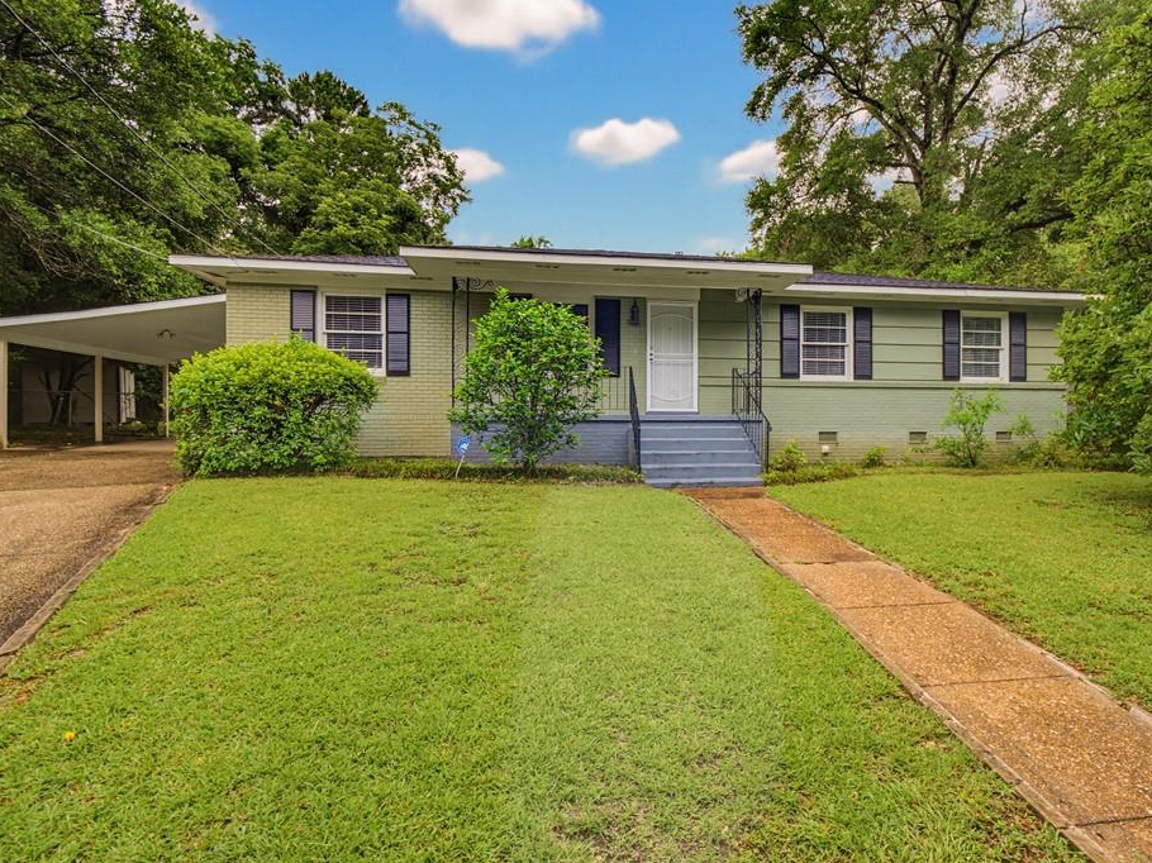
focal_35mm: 18
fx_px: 599
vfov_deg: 71.5
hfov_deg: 87.4
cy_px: 402
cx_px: 642
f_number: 4
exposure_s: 1/200
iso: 400
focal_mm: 8
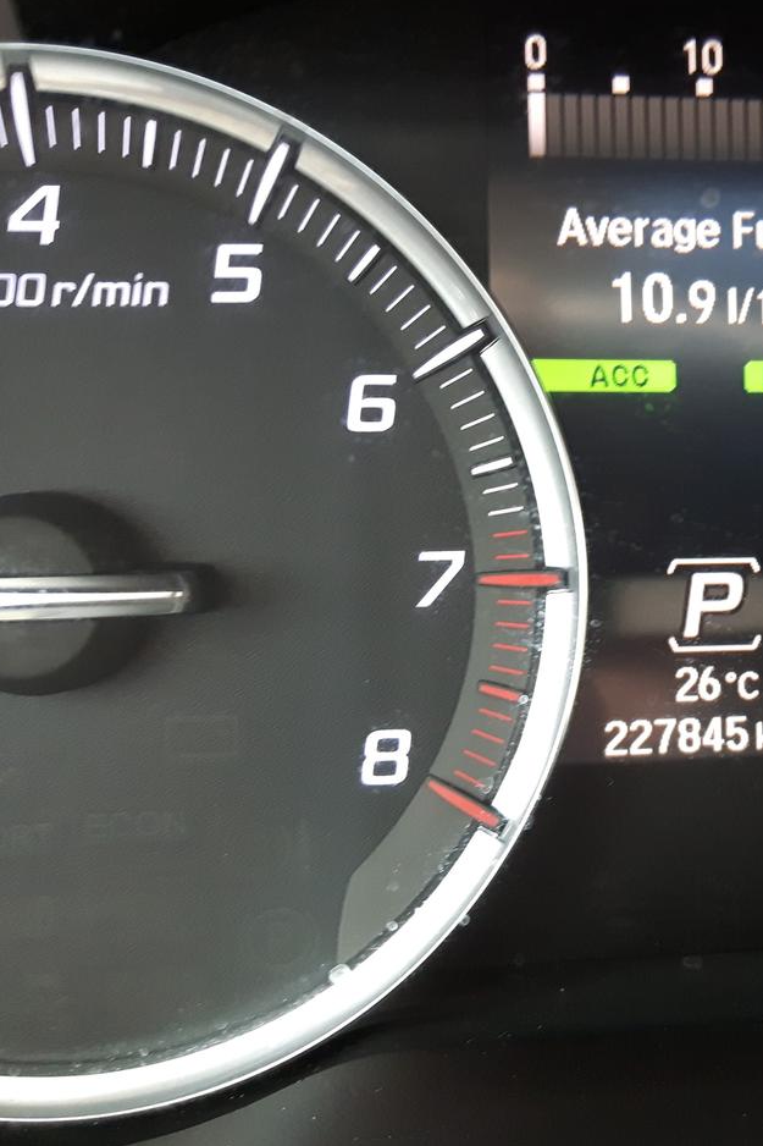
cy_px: 562
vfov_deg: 44.5
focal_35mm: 44
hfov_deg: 28.8
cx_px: 742
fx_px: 1399
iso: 125
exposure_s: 1/33
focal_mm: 3.7
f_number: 1.9
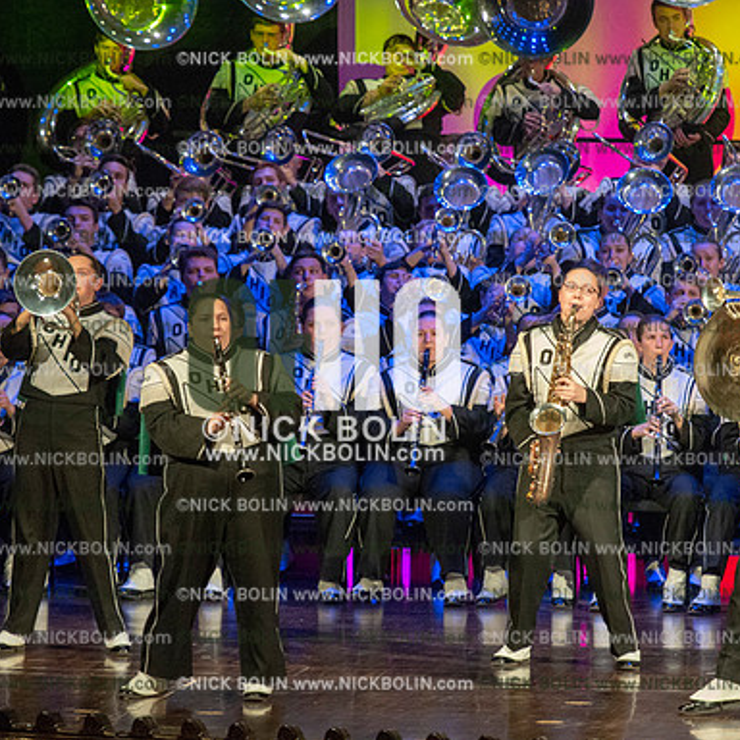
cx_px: 324
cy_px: 370
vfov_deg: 5.7
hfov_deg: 5.7
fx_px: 7449
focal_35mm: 308
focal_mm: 240
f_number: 5.6
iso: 8000
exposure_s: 1/250
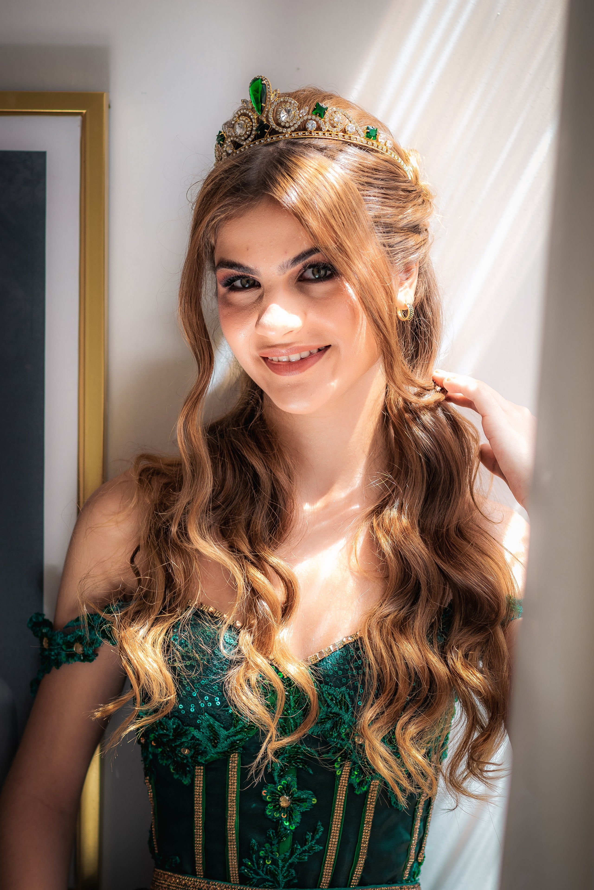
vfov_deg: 16.1
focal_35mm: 128
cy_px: 445
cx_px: 297
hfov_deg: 10.8
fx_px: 3155
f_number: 3.2
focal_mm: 85
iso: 100
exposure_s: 1/320
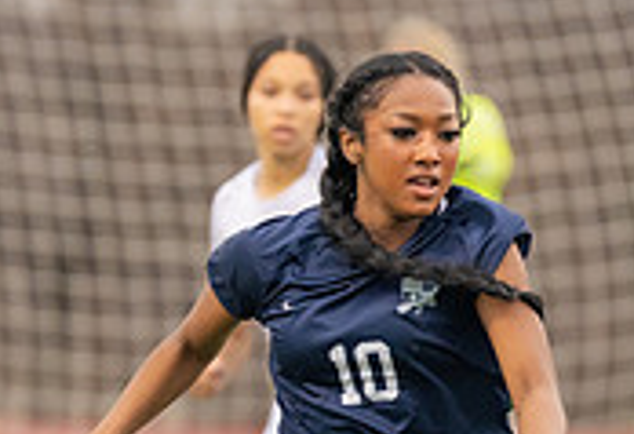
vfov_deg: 1.5
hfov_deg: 2.2
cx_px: 452
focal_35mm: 943
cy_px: 565
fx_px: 16739
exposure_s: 1/1250
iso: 640
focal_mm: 200
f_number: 2.8
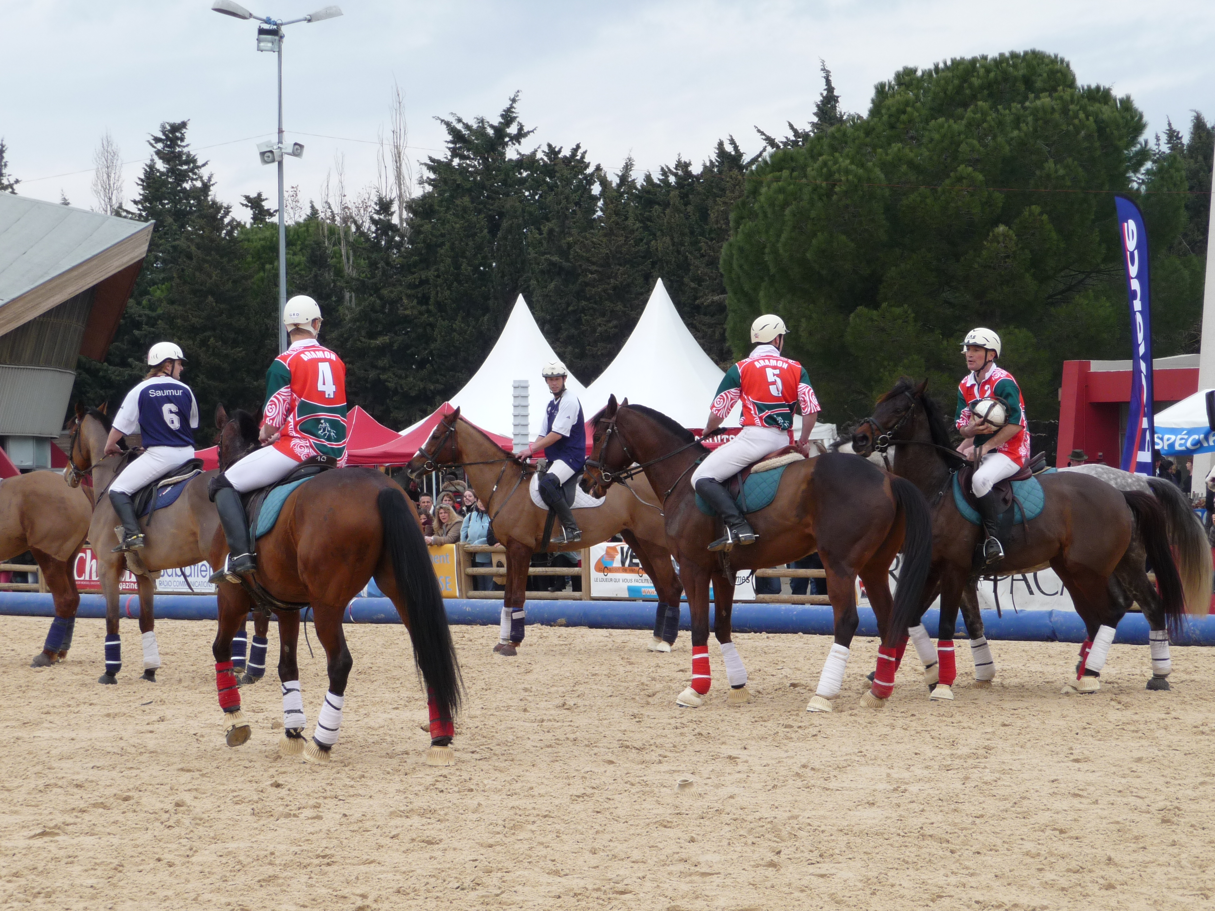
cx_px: 608
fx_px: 3931
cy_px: 456
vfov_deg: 13.2
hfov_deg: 17.6
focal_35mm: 112
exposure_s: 1/250
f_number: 4.7
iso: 100
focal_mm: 19.1
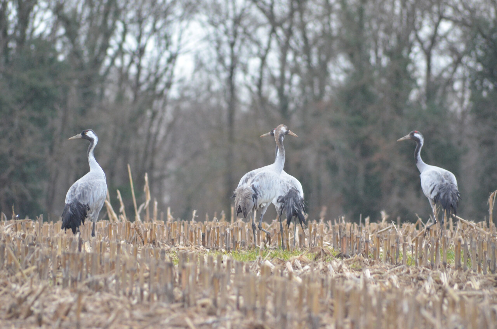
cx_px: 248
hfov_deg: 4.6
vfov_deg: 3.0
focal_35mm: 450
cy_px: 164
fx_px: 6200
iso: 1600
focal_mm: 300
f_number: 5.6
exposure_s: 1/125
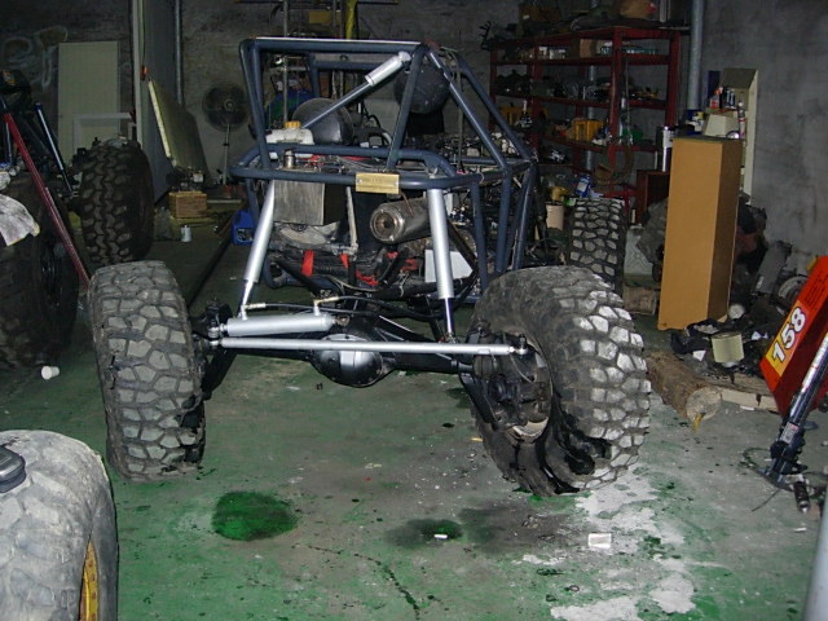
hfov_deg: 49.0
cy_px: 310
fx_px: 909
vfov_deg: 37.7
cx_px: 414
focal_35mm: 38
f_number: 2.8
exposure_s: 1/161
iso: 200
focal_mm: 7.8
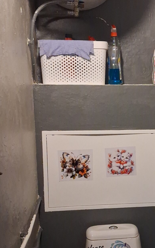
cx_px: 136
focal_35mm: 59
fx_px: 399
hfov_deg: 21.6
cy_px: 143
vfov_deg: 34.5
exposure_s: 1/120
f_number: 1.8
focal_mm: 4
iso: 400
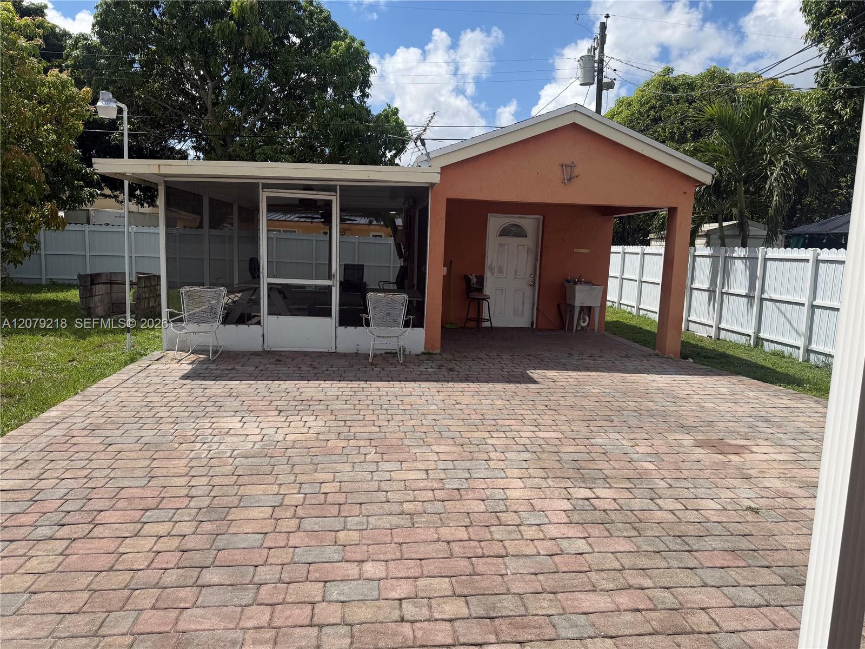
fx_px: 600
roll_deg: -1.7
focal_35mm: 24
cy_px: 324
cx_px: 432
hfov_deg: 71.6
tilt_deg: -7.8
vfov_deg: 56.8
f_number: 1.78
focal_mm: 6.76
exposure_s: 1/5319
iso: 80
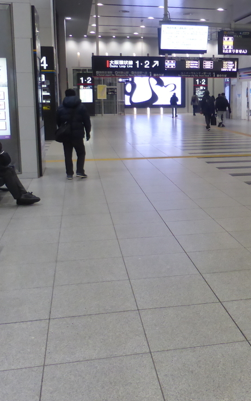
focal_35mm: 45
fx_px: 492
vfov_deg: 44.2
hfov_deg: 27.9
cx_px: 208
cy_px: 172
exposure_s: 1/50
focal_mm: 4.3
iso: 400
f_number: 3.3
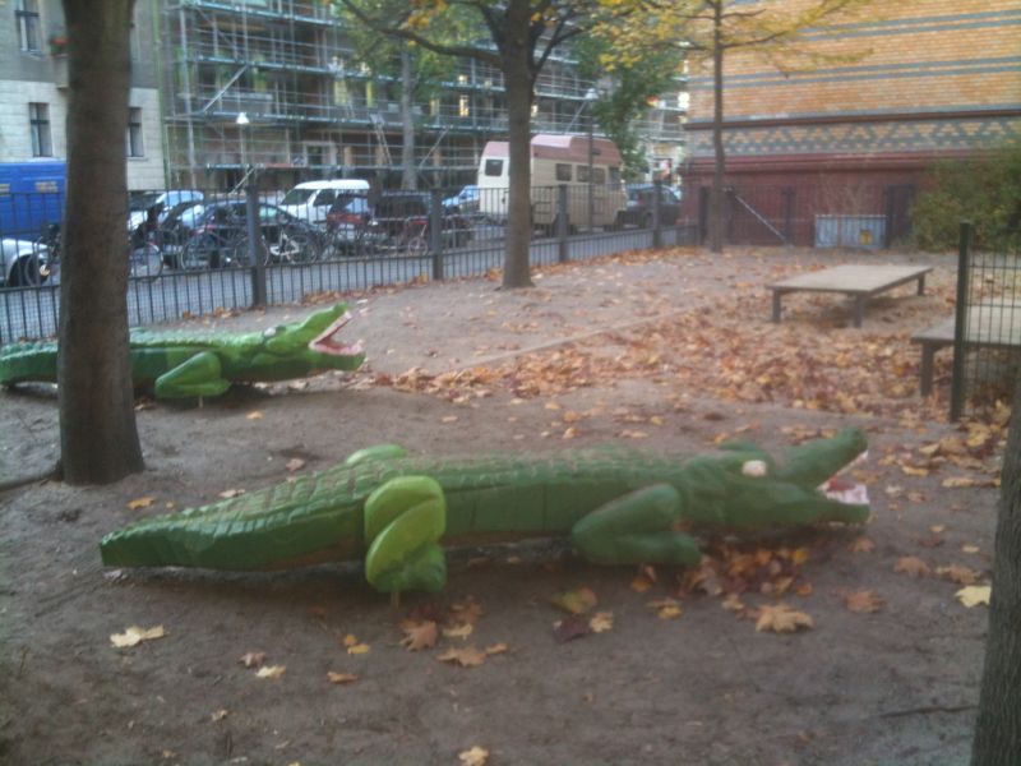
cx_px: 510
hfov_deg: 52.6
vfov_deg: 40.7
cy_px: 383
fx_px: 1032
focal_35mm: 35
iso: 80
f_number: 2.8
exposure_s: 1/30
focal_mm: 3.85
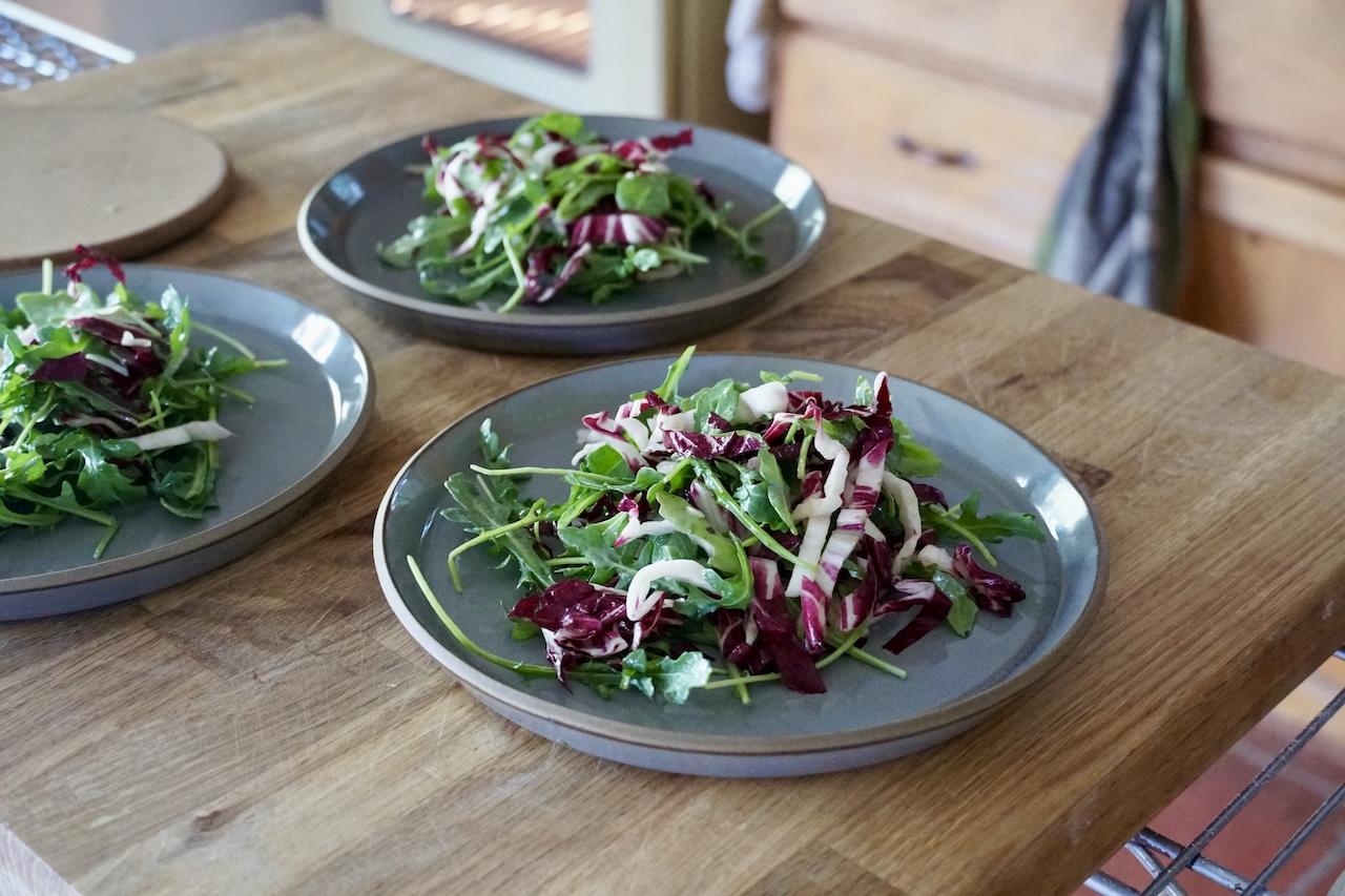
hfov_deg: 40.0
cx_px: 672
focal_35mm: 50
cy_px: 448
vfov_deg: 27.2
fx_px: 1849
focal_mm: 33
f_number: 4.5
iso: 6400
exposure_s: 1/100
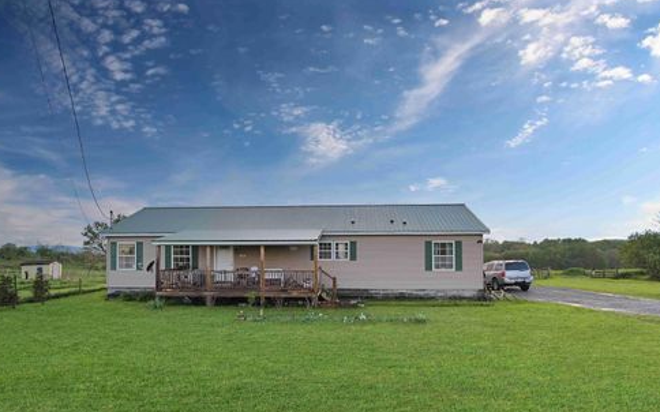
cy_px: 211
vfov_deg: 59.6
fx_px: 360
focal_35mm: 20
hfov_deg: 85.1
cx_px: 323
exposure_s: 1/125
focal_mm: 19
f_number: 5.6
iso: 100
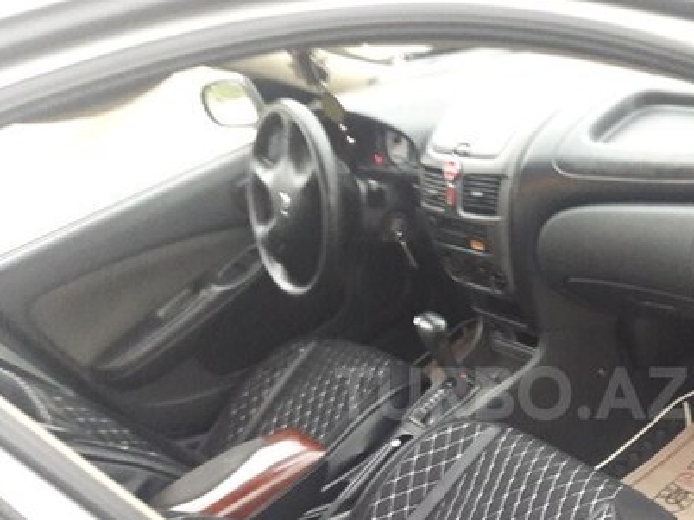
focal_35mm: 46
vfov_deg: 30.9
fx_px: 922
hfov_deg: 40.2
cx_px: 511
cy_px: 393
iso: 400
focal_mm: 3.7
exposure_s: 1/17
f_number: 1.9
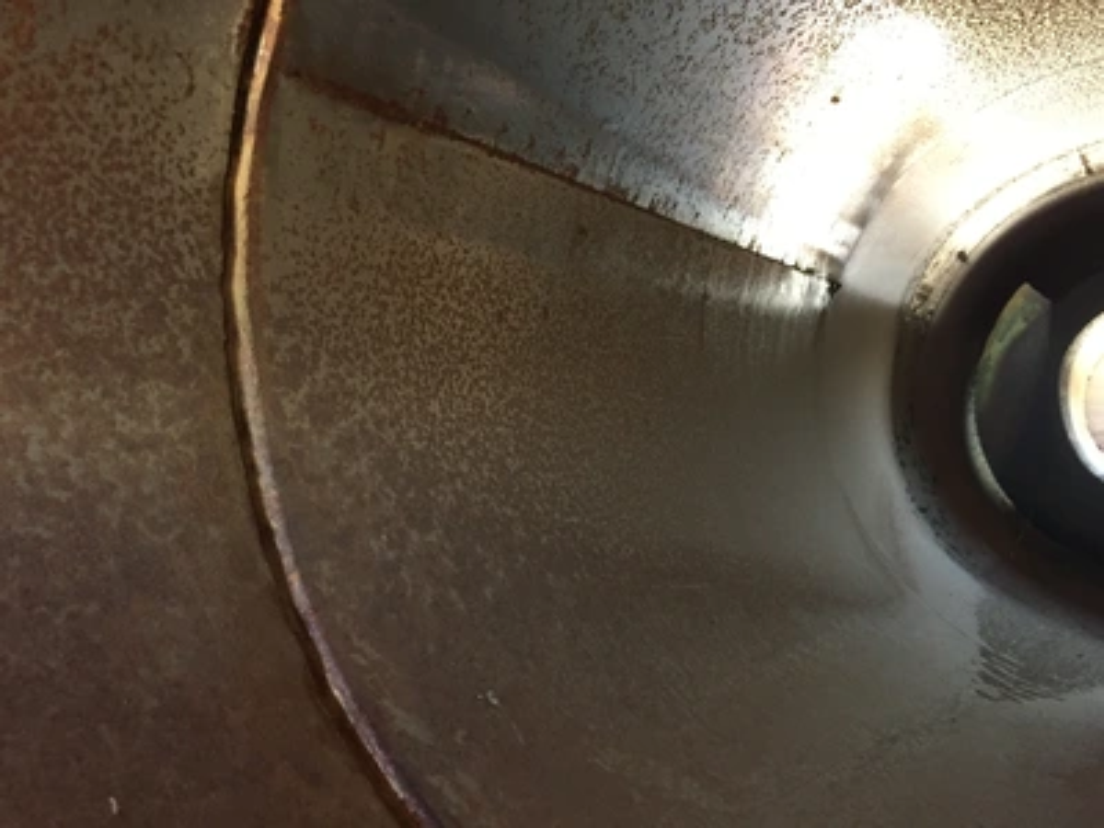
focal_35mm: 29
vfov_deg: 48.2
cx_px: 552
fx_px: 925
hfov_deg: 61.7
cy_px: 414
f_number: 2.2
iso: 250
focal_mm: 4.15
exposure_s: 1/30
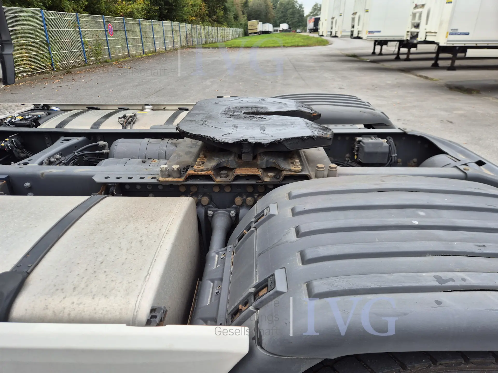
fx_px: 331
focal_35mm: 23
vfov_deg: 58.9
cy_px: 186
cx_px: 249
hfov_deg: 73.9
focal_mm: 5.4
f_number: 1.8
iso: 25
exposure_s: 1/528
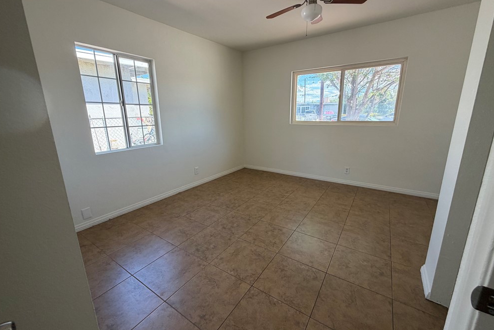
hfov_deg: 100.4
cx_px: 248
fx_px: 206
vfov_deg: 77.3
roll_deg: -0.7
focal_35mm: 15
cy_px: 161
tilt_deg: -14.8
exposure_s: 1/121
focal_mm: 2.22
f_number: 2.2
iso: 125
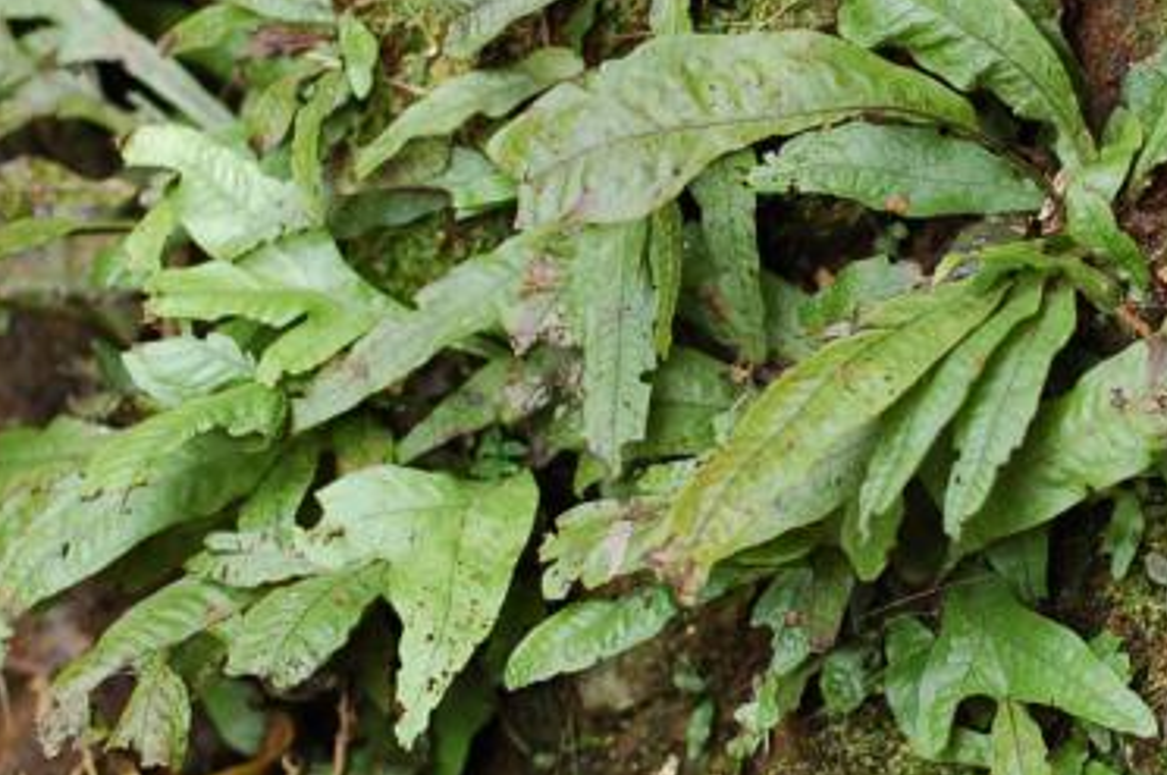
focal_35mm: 145
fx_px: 4694
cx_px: 772
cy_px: 408
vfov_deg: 9.4
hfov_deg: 14.1
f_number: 2.8
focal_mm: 60
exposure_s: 1/80
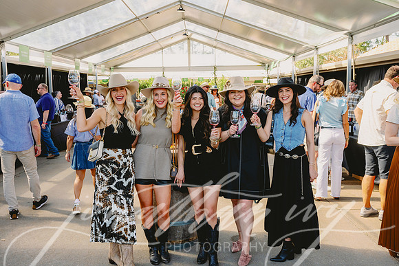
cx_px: 200
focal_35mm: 34
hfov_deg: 55.3
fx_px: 381
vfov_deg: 38.5
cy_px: 133
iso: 500
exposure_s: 1/400
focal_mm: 33.5
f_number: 5.6
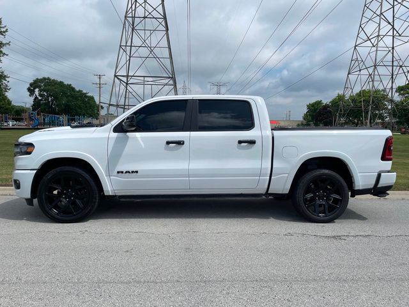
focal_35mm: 26
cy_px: 154
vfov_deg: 53.1
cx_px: 204
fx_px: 307
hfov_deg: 67.3
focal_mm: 4.2
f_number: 1.6
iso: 32
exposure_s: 1/6897
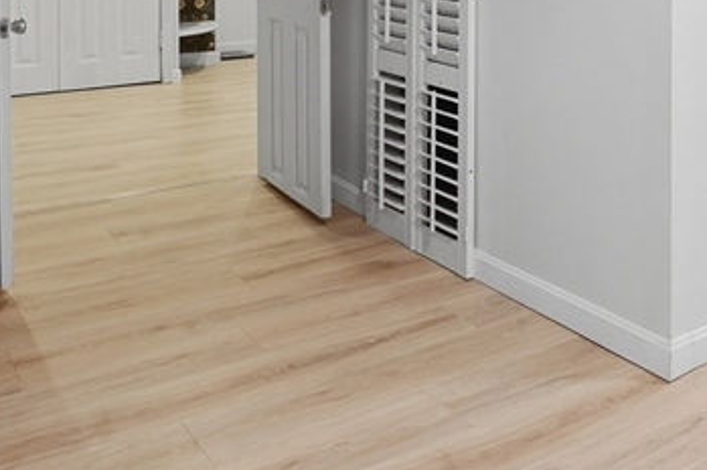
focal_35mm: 44
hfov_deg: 43.8
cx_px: 484
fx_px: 863
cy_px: -134
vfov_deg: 26.2
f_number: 8
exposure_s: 1/60
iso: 800
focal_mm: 10
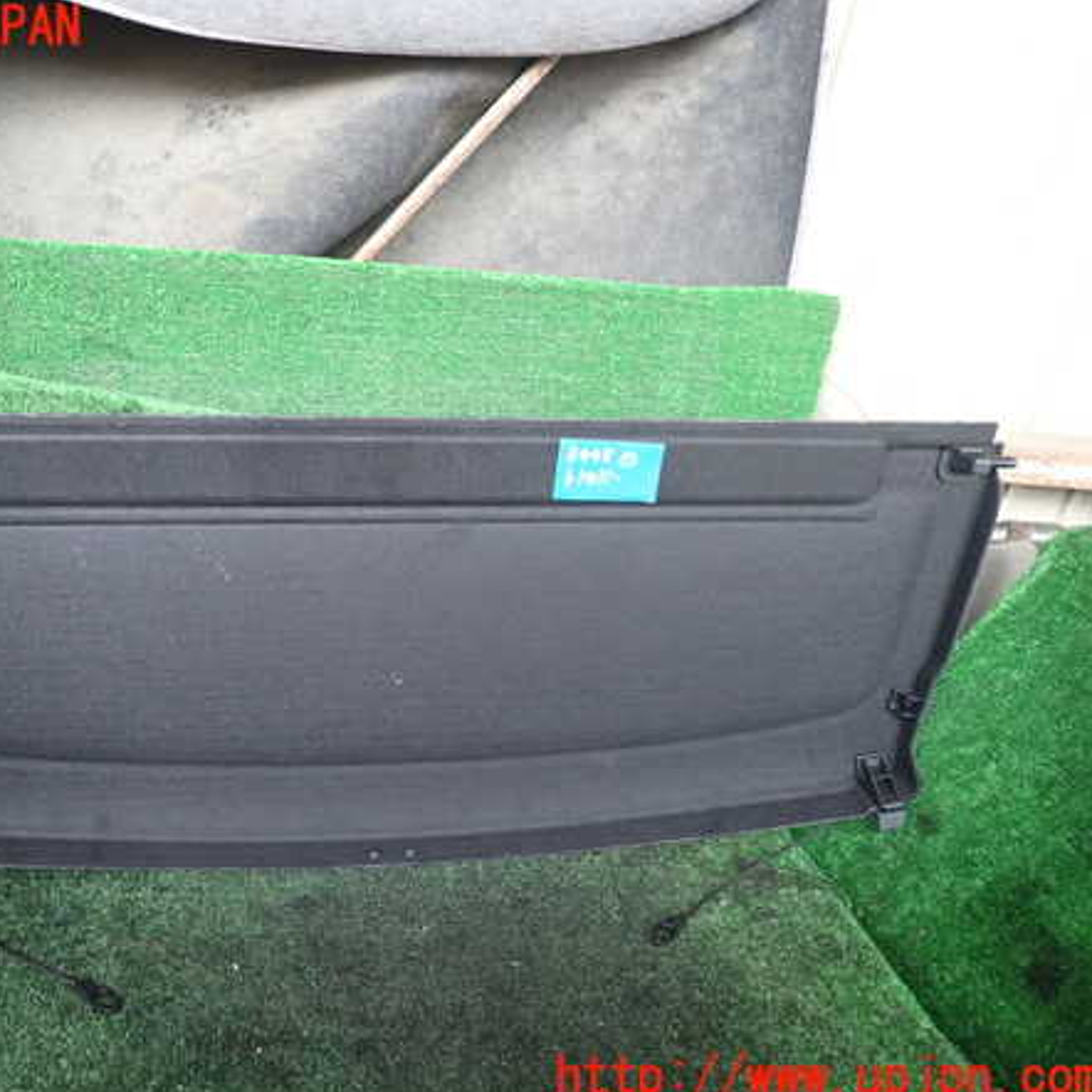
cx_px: 373
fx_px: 1071
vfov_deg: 54.0
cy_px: 553
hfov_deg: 53.1
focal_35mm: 30
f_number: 2
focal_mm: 4.5
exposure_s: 1/30
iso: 320
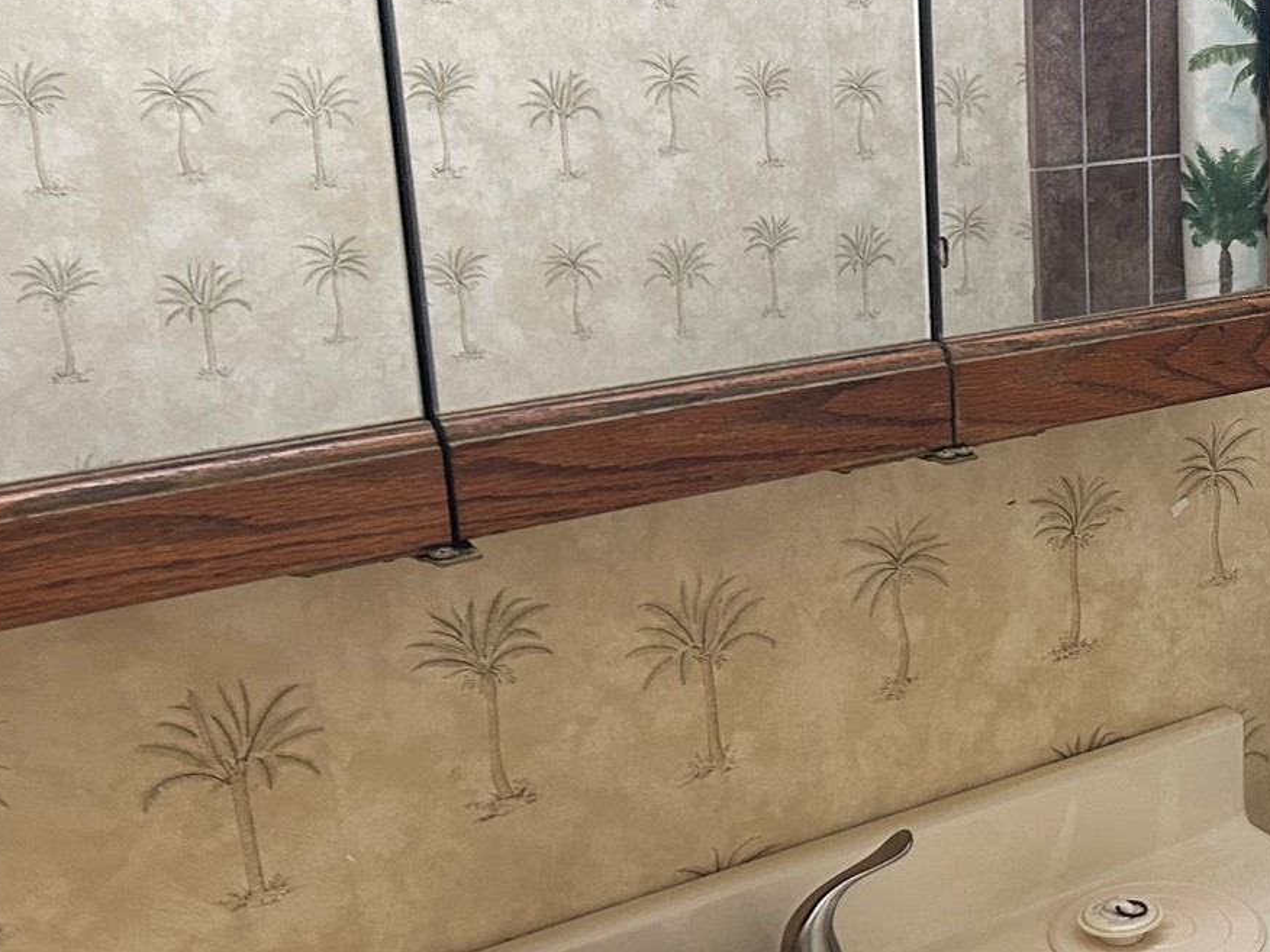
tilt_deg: -19.8
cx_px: 1242
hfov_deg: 31.5
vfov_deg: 25.5
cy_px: 629
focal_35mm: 57
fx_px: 2091
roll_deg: -0.1
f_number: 1.5
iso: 250
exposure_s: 1/60
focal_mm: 5.7
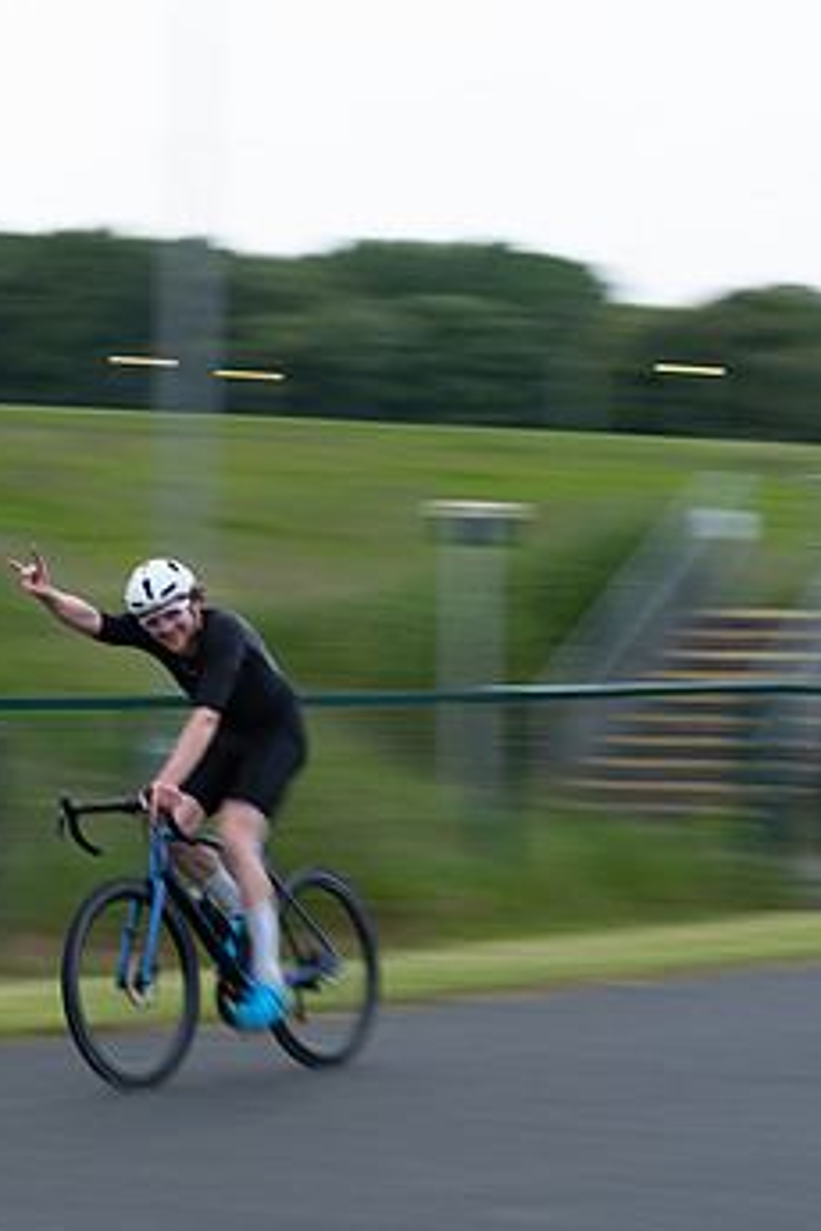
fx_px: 4481
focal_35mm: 131
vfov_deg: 15.6
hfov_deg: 10.4
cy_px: 619
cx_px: 157
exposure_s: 1/40
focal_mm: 78
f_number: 4
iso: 360
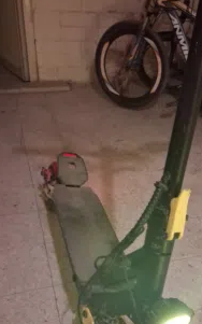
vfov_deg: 50.9
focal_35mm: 38
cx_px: 126
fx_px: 335
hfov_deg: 33.4
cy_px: 206
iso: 800
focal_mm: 4
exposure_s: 1/24
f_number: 1.8
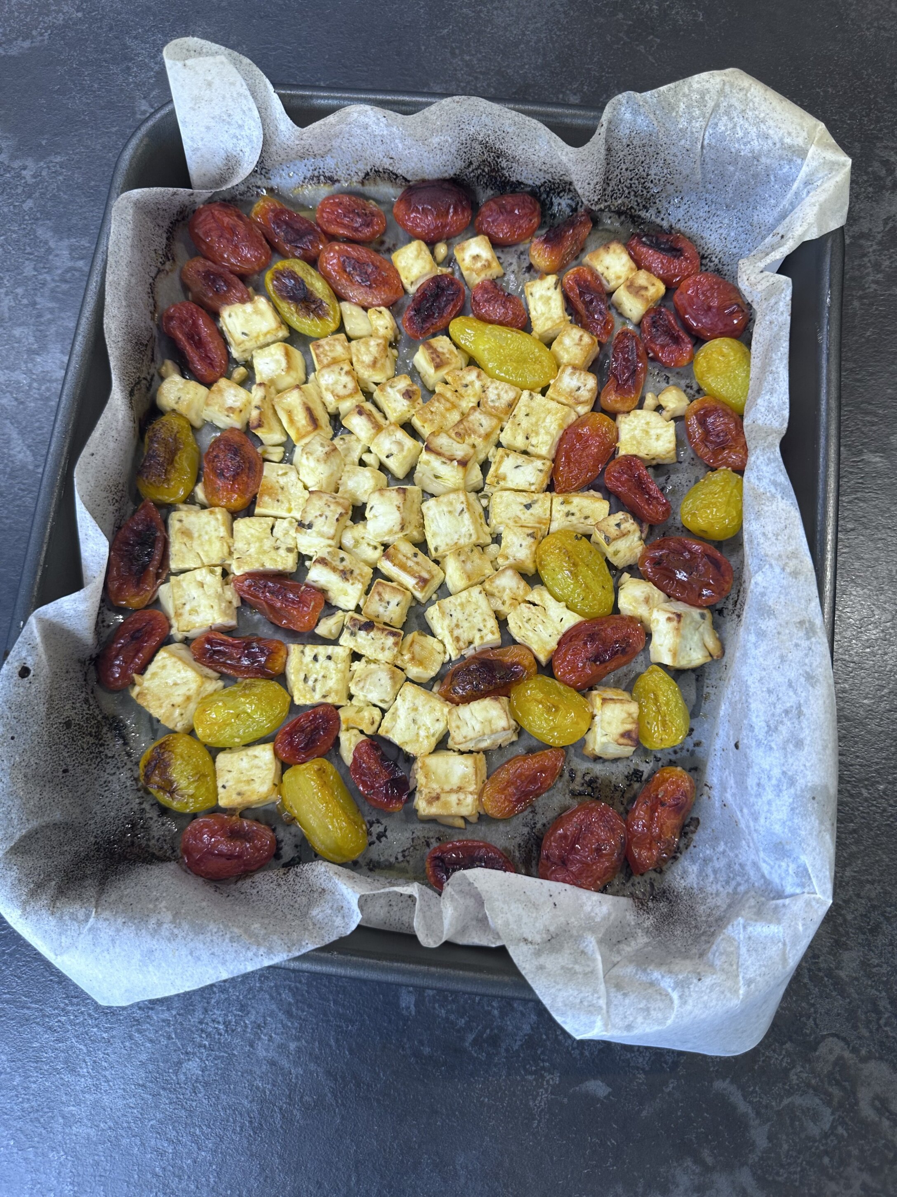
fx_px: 829
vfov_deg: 71.6
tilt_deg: -76.3
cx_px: 448
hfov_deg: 56.8
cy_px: 598
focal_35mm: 24
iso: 80
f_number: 1.78
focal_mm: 6.86
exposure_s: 1/100
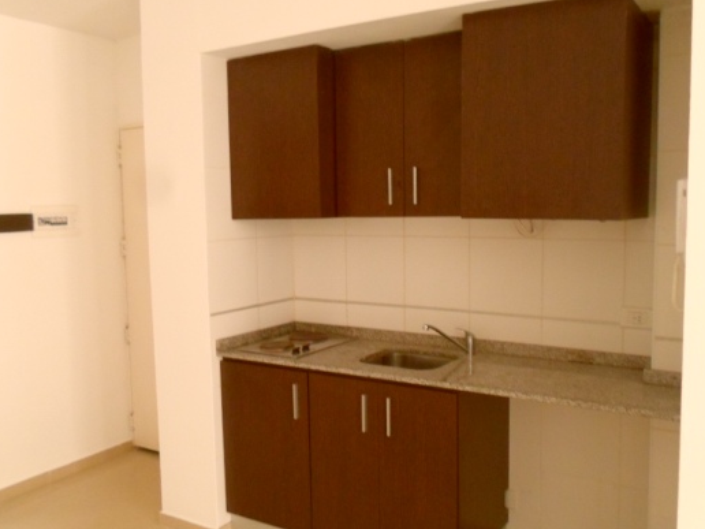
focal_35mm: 31
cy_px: 267
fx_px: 631
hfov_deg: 58.3
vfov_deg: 45.4
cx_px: 374
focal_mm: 4.5
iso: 200
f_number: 2.5
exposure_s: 1/30
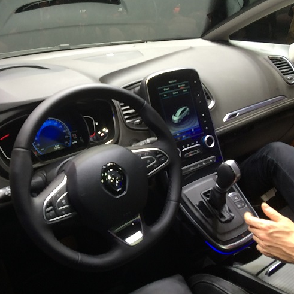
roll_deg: +2.3
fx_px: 336
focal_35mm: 35
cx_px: 116
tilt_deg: -26.1
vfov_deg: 47.2
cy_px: 145
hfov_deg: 46.9
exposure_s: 1/100
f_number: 2.2
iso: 100
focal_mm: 4.15
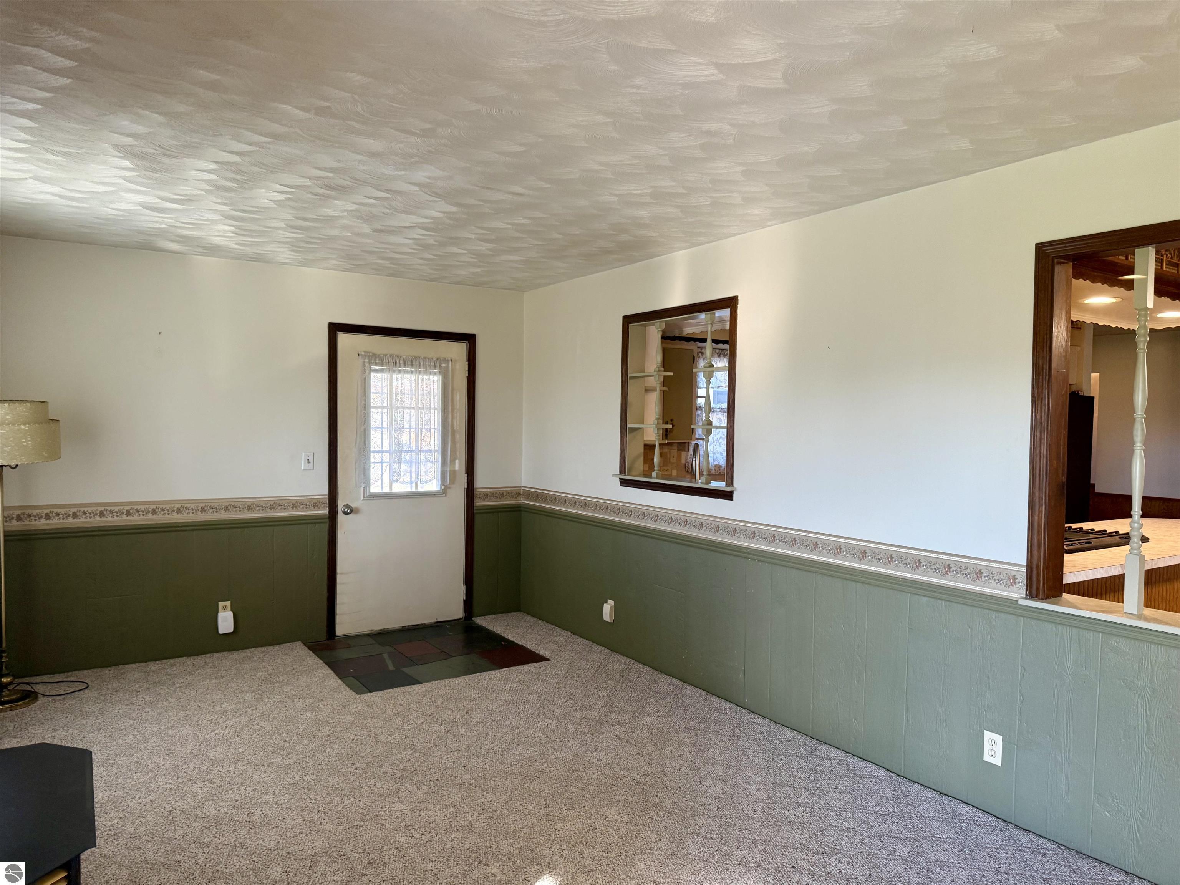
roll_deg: -2.1
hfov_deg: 71.6
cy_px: 442
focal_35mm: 24
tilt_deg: -2.2
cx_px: 590
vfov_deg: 56.8
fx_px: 818
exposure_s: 1/60
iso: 160
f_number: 1.78
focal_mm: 6.76
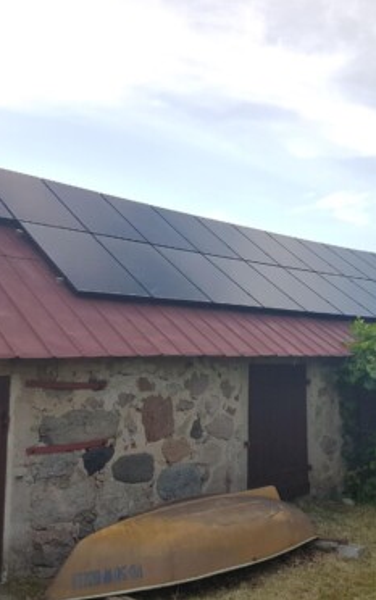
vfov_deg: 52.7
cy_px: 299
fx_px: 606
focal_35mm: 37
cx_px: 229
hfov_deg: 34.4
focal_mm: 4.2
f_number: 1.7
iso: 40
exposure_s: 1/379
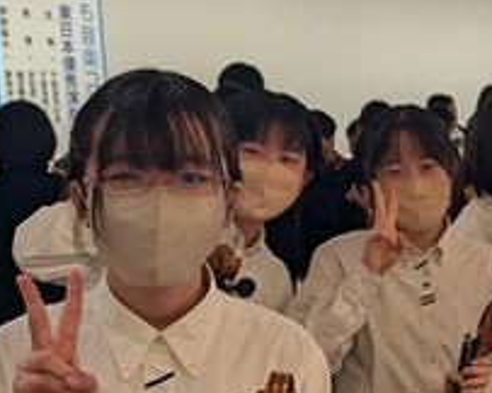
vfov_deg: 19.9
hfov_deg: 23.1
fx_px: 1120
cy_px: 210
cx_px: 555
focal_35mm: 77
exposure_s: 1/60
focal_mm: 5.43
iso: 121
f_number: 1.89
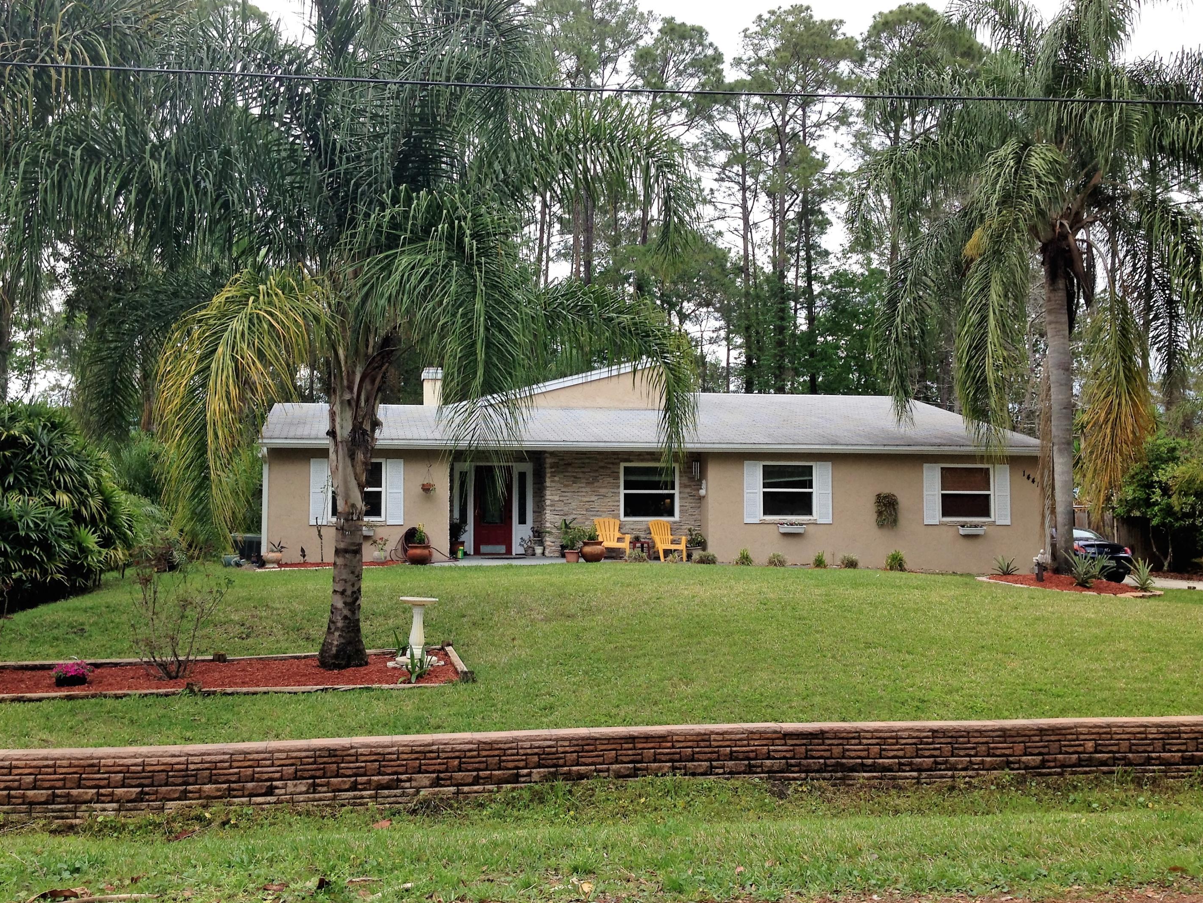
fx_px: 1216
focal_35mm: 35
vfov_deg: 40.7
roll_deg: -0.3
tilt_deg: +1.5
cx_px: 576
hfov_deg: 52.6
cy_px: 445
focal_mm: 4.12
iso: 50
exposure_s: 1/132
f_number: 2.4
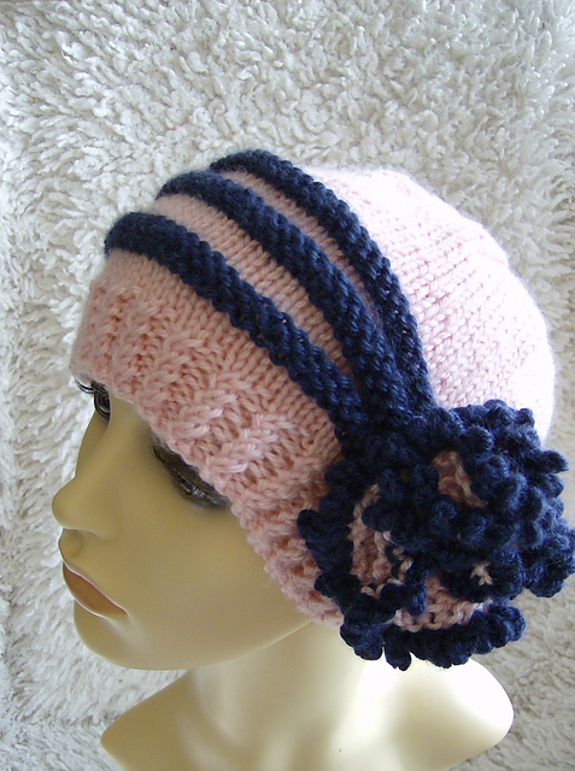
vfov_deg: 51.5
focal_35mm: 36
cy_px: 386
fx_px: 801
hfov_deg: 39.5
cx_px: 288
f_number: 2.8
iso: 200
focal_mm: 6
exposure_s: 1/52.6
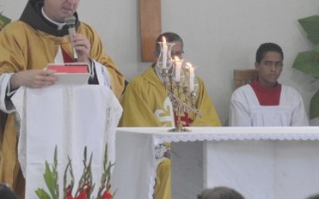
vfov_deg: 4.2
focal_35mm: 313
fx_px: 2722
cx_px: 3
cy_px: 21
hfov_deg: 6.7
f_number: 5.6
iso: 640
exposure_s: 1/30
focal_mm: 95
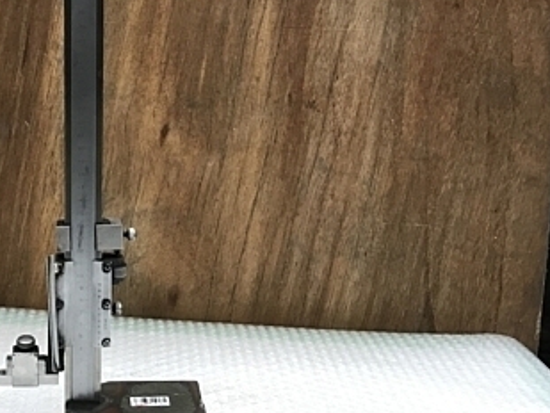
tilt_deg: -10.2
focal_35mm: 58
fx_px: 922
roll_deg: -3.0
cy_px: 105
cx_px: 105
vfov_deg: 25.0
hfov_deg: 32.3
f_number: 1.8
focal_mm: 3.99
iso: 40
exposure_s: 1/20
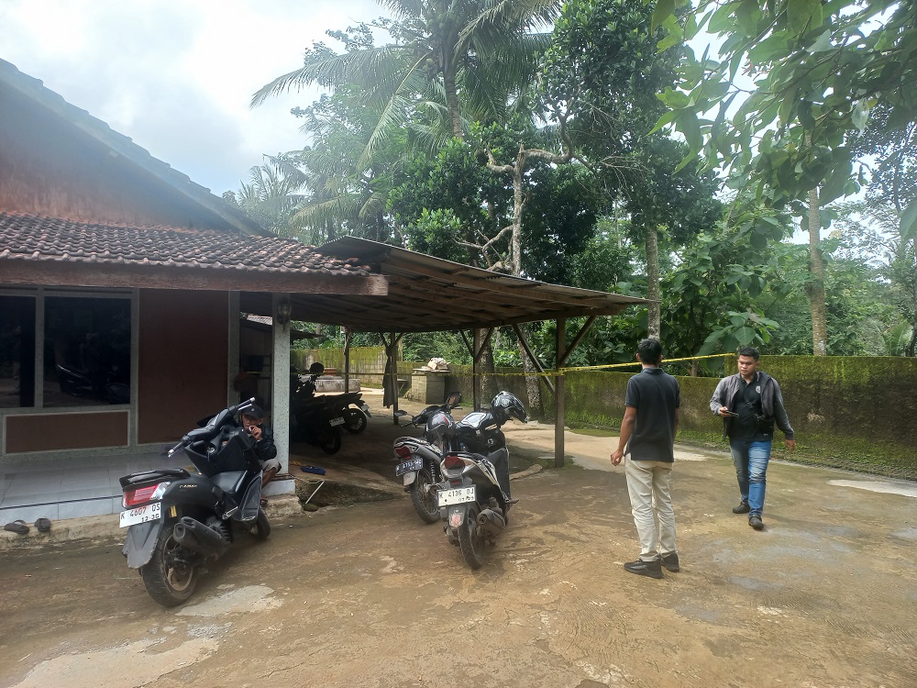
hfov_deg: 69.4
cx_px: 458
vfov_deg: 54.9
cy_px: 344
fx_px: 662
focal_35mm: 25
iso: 25
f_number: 1.8
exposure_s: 1/159
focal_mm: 4.6
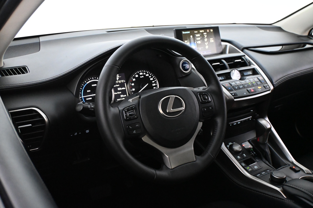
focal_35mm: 37
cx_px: 156
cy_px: 104
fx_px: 319
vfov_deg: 36.2
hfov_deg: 52.2
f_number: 4.2
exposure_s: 1/60
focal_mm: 24.5
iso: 8000
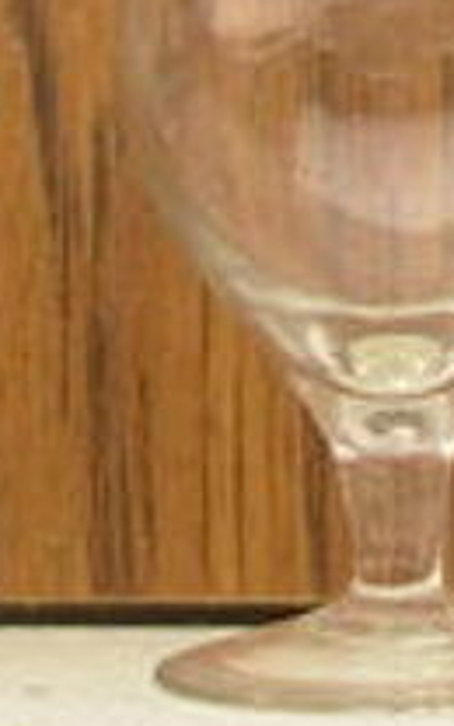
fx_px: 3841
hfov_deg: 6.6
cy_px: -154
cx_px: 884
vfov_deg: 10.6
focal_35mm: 194
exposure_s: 1/102
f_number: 2.9
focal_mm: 6.3
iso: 50
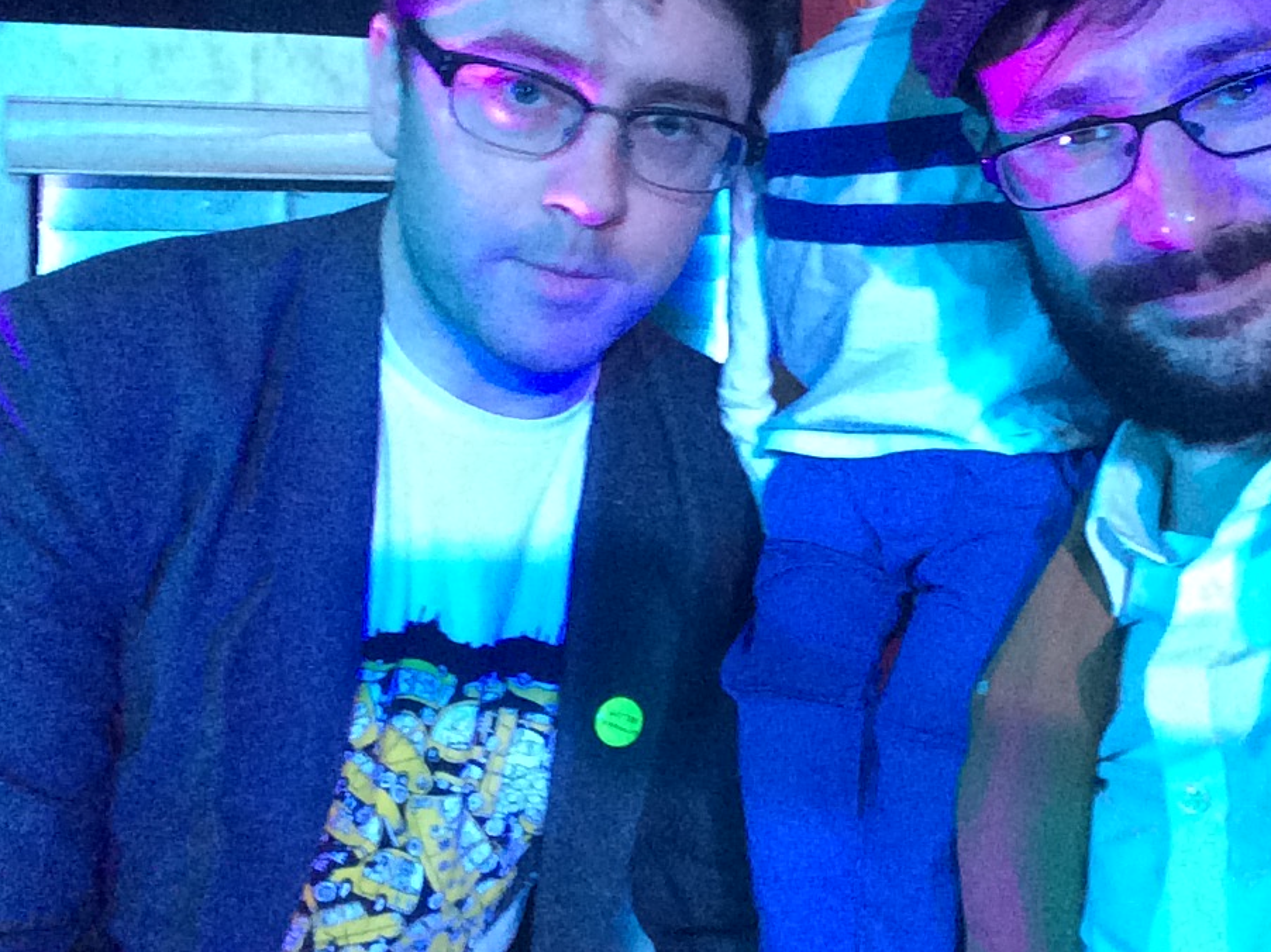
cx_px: 834
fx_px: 1615
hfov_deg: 42.4
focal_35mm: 44
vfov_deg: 32.4
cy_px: 280
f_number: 2.4
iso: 400
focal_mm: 2.15
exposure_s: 1/33
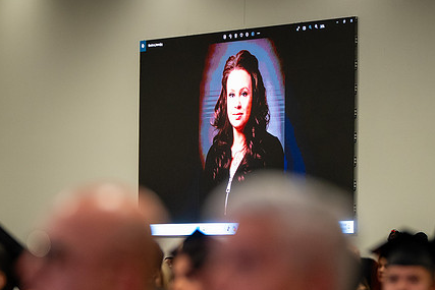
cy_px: 188
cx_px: 218
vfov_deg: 6.3
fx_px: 2647
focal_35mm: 219
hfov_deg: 9.4
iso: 2500
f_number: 2.8
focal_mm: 135
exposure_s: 1/320
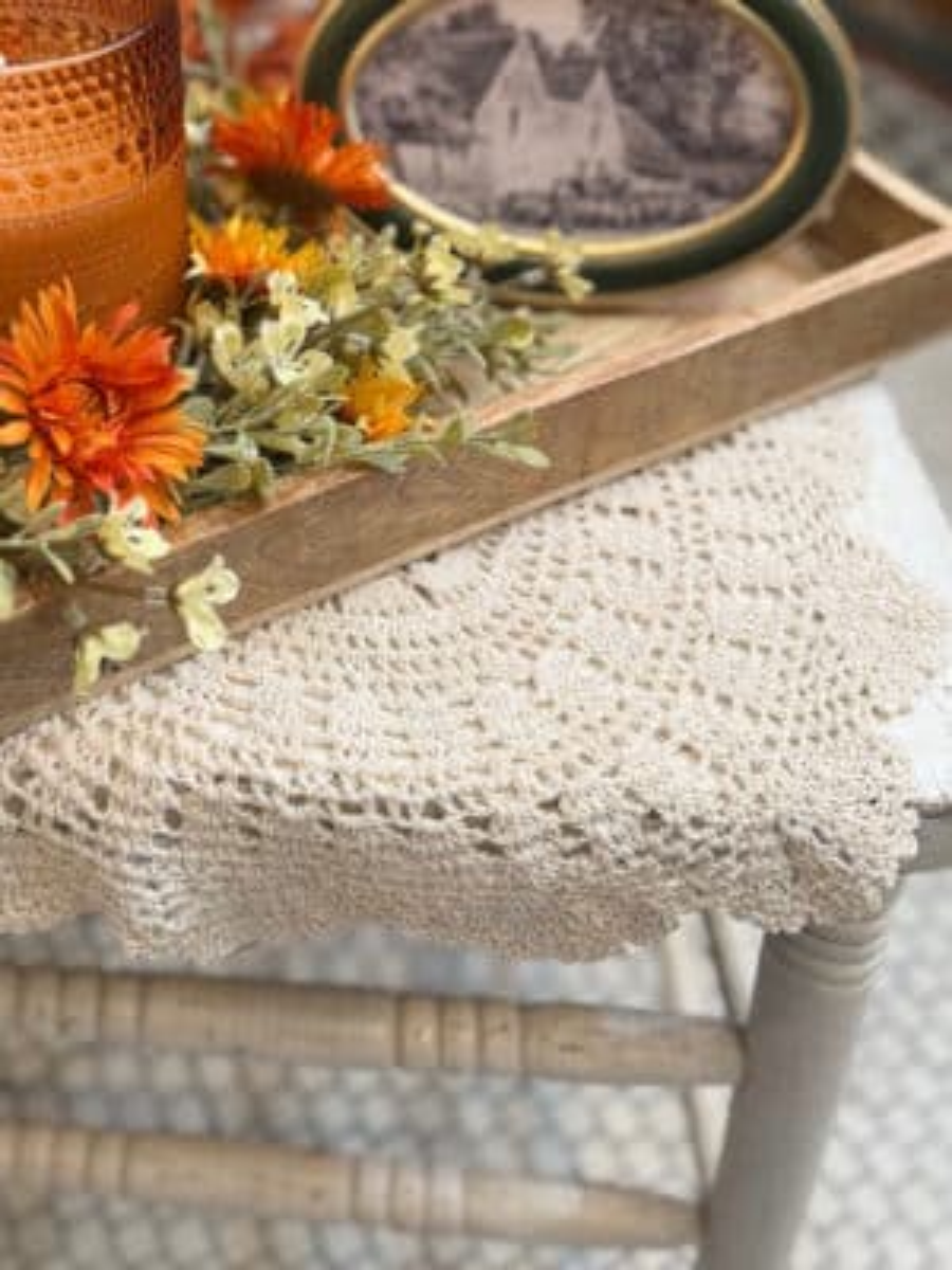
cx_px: 476
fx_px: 880
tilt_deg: -35.3
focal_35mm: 24
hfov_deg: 56.8
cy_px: 635
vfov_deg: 71.6
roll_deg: -2.0
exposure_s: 1/60
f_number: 1.78
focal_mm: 6.76
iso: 125
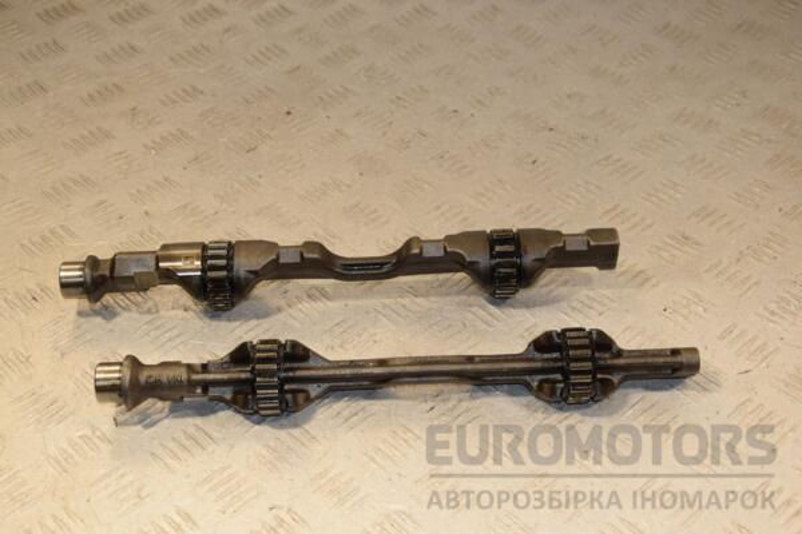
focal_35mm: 57
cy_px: 267
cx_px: 401
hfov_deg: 35.1
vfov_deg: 23.8
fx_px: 1270
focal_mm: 38
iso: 800
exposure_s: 1/200
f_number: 7.1
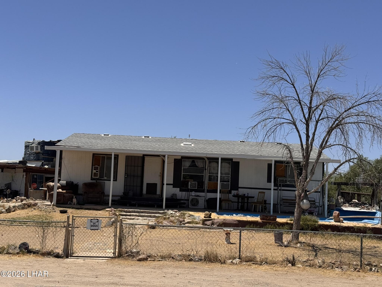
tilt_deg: +4.2
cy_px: 144
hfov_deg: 39.7
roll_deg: -2.4
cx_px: 191
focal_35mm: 48
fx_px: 530
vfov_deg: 30.3
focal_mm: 6.76
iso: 80
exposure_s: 1/7937
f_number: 1.78
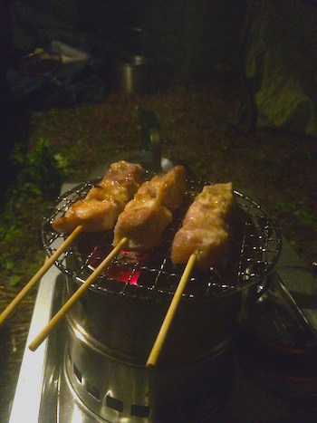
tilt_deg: -30.3
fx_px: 354
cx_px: 158
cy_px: 212
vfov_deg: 61.7
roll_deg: -4.5
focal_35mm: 29
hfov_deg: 48.2
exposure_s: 1/15
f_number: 2.2
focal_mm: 4.15
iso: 1250
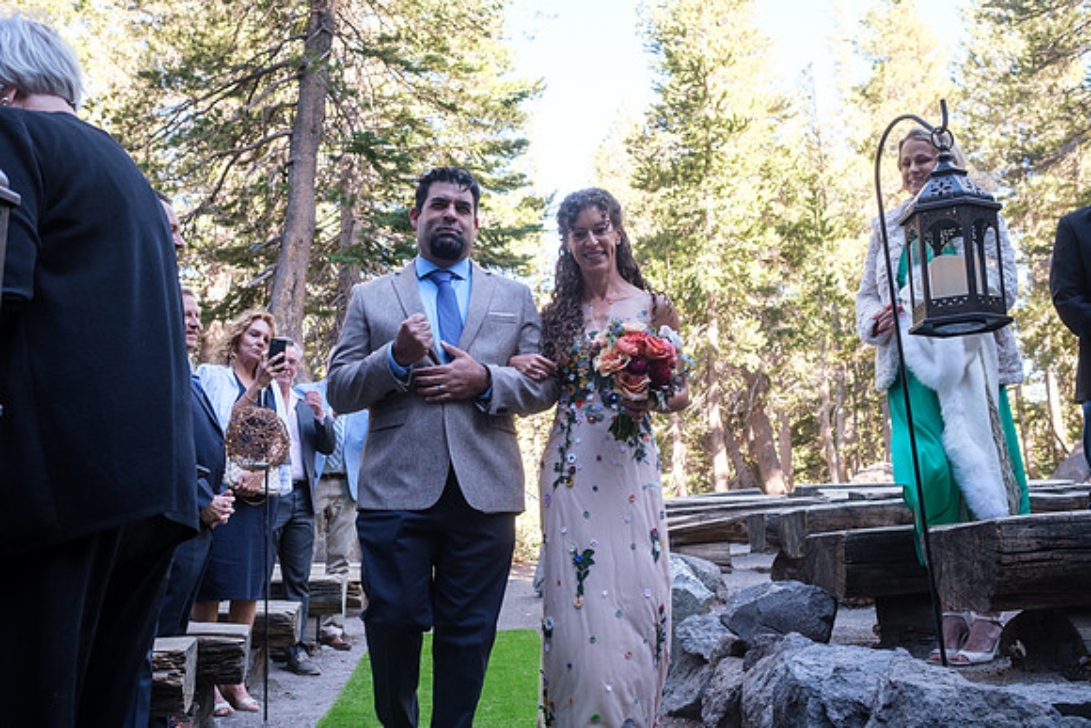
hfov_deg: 54.4
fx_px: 1061
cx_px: 546
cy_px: 364
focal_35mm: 35
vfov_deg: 37.9
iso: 160
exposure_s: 1/90
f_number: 4
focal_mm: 23
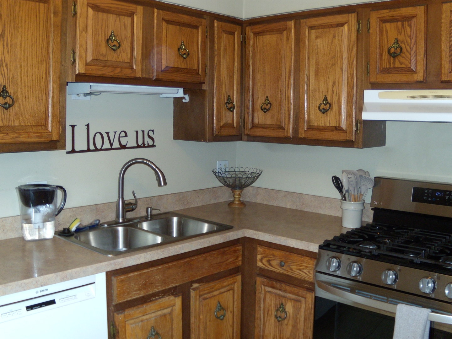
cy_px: 170
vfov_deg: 39.7
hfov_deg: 51.4
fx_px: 470
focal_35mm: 36
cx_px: 226
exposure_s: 1/30
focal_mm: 6.4
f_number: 3.6
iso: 200
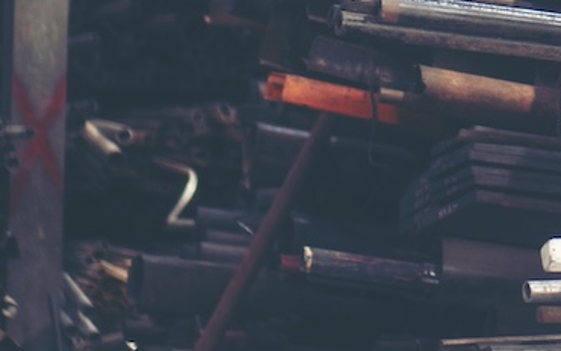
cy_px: 1
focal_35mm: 185
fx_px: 2825
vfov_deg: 7.1
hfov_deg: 10.8
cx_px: 933
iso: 400
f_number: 1.8
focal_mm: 35
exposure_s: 1/60
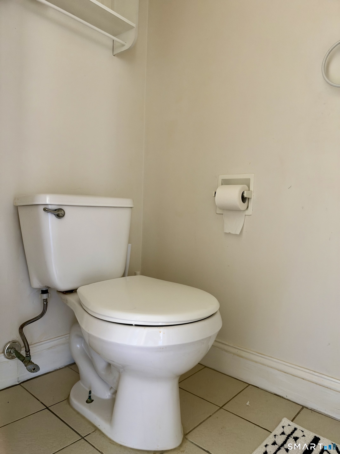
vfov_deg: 71.6
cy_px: 227
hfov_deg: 56.8
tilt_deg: -3.0
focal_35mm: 24
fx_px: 314
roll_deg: -2.1
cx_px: 170
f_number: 1.48
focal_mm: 6.93
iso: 400
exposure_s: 1/40
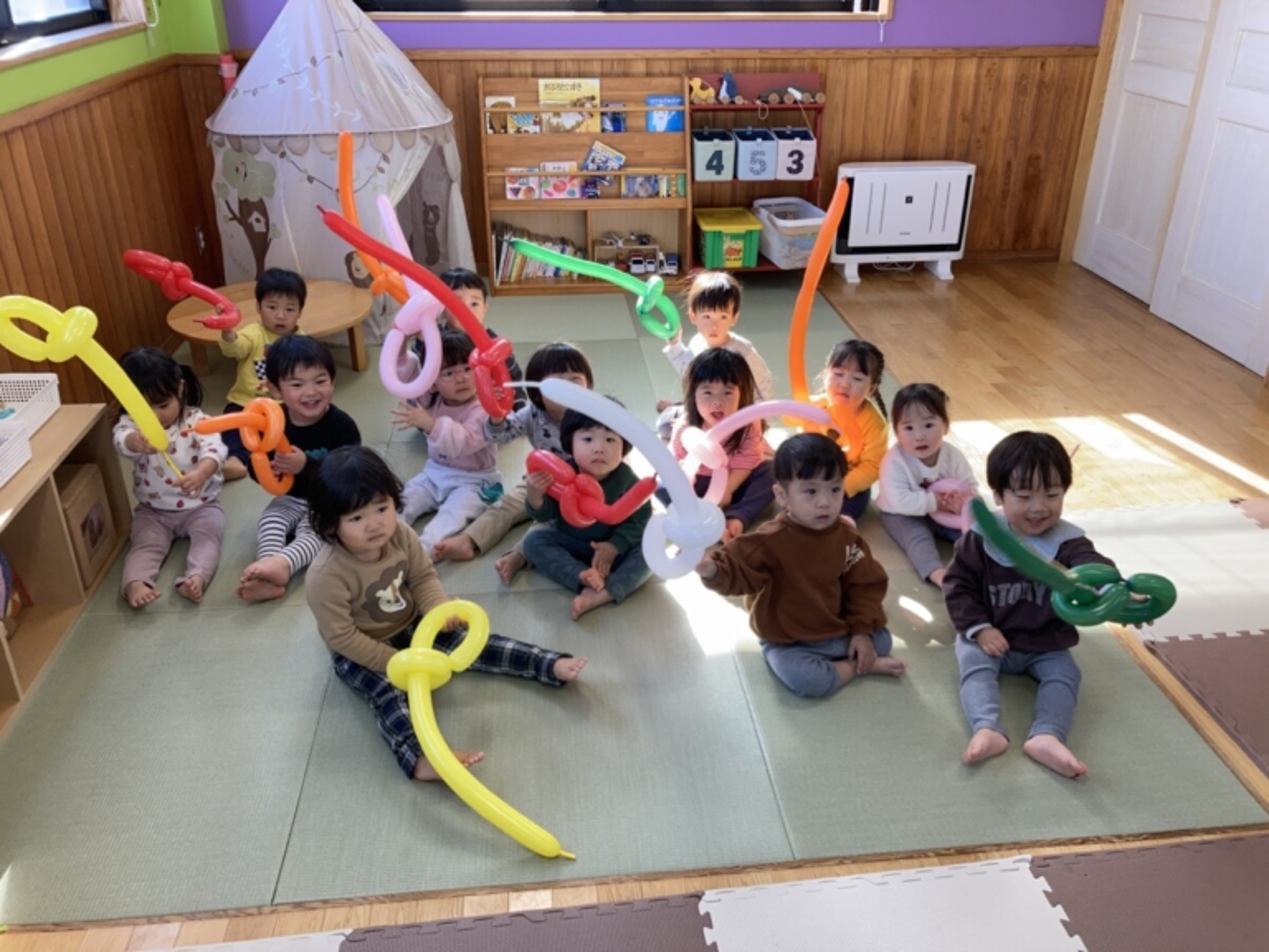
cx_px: 634
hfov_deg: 63.4
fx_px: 1026
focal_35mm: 28
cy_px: 476
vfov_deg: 49.7
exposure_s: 1/121
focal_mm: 3.99
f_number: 1.8
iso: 40
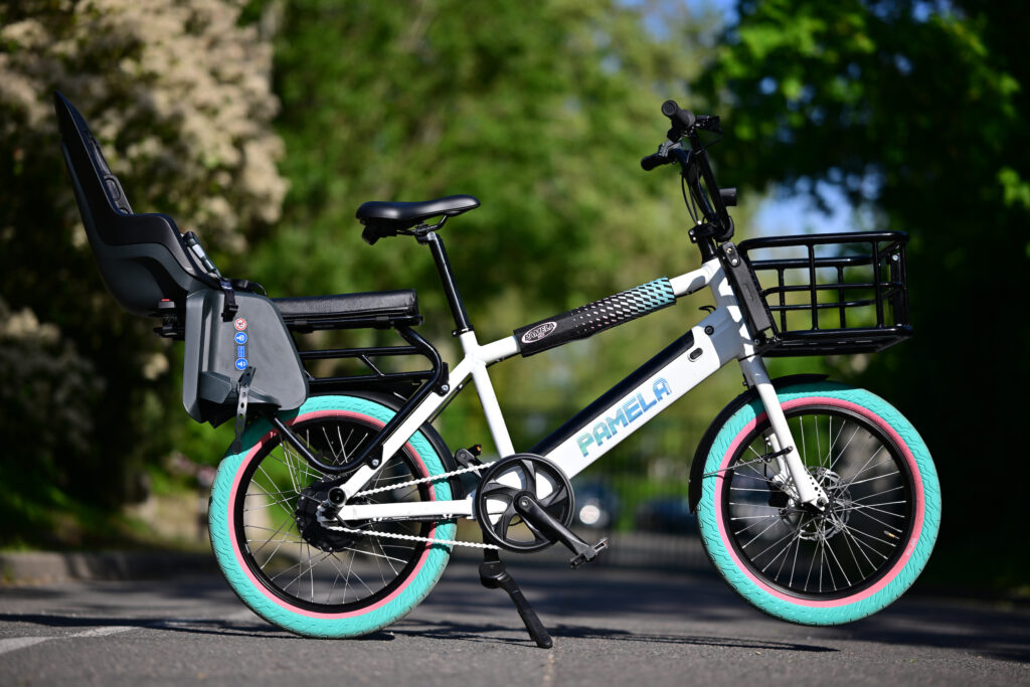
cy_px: 344
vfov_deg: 16.1
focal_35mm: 85
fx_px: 2432
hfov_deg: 23.9
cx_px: 515
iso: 64
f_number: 1.8
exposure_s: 1/5000
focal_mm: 85
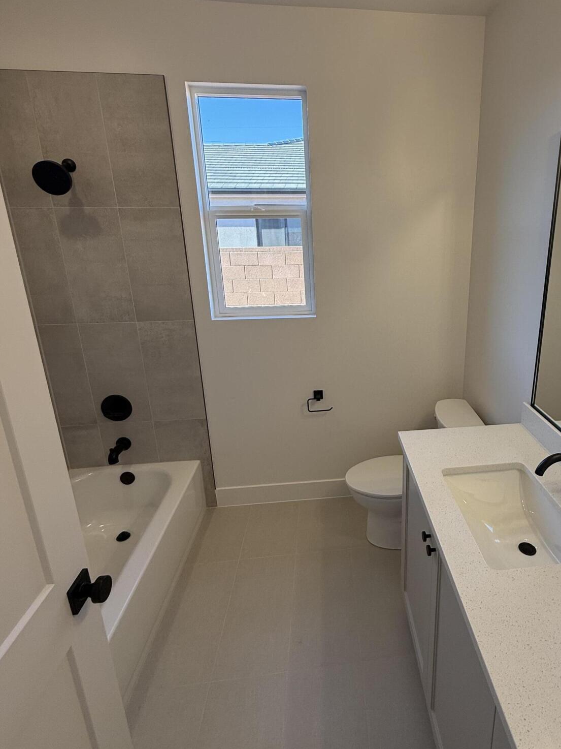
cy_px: 336
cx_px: 373
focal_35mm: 19
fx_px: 411
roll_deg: +0.8
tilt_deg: -16.5
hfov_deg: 66.9
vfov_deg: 84.4
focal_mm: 2.22
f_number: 2.2
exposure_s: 1/120
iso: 64
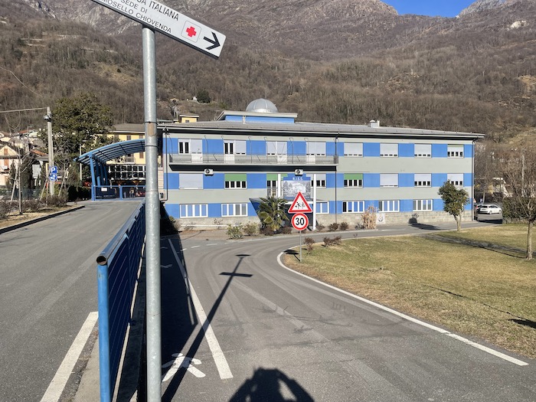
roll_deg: +0.4
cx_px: 268
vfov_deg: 54.9
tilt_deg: -1.6
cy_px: 201
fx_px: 387
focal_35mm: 25
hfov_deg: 69.4
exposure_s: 1/4202
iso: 32
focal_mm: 5.1
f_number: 1.6
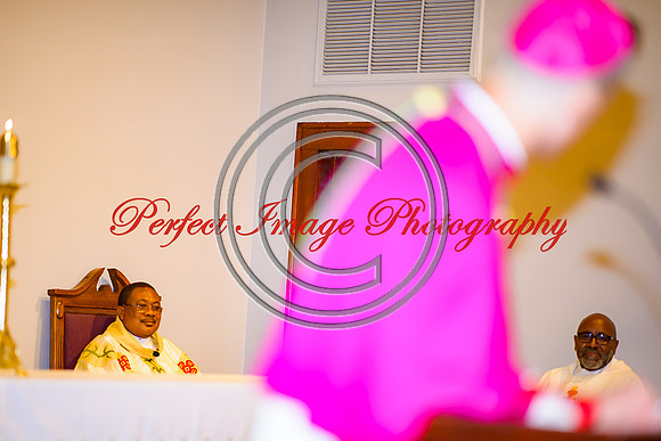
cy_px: 250
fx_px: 2184
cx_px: 318
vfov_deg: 11.5
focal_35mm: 119
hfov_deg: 17.2
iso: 220
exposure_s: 1/125
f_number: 1.4
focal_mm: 105
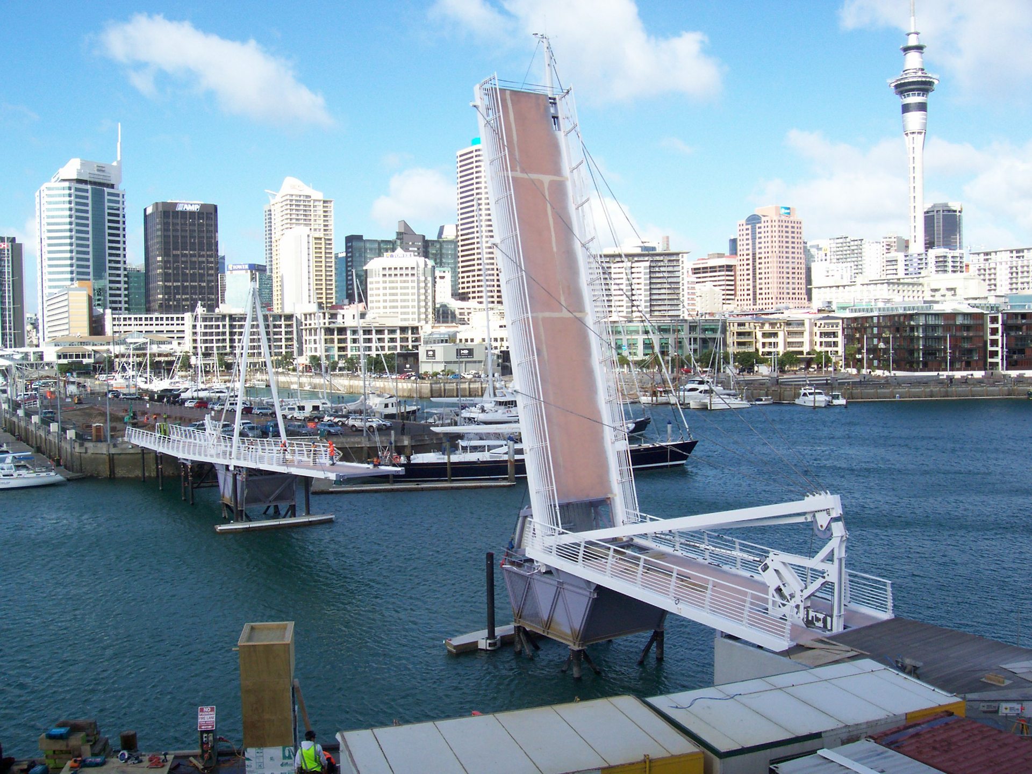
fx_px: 1014
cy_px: 387
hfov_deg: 54.0
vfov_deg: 41.8
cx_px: 516
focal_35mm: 34
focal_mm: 5.6
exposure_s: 1/324
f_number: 5.1
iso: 80
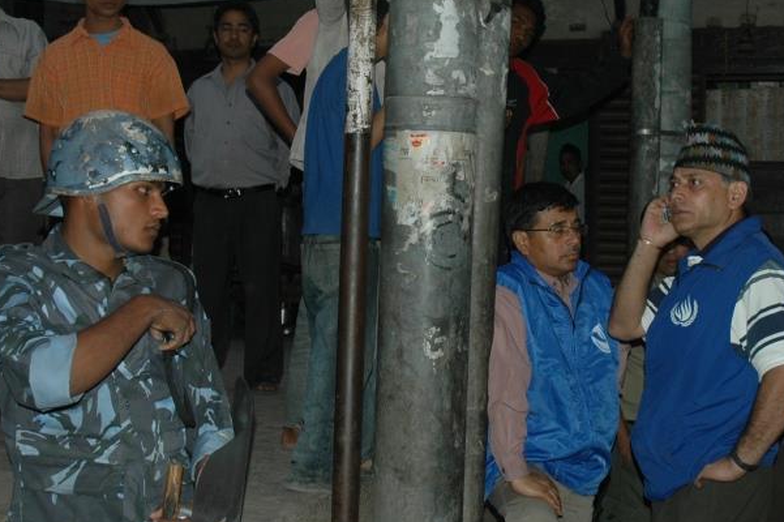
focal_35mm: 64
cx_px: 464
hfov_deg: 31.4
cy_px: 333
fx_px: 1390
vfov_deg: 21.2
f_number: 5.6
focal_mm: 25
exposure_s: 1/125
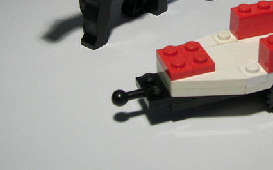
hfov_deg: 26.4
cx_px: 238
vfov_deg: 16.7
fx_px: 565
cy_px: -8
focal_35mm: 76
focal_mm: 5.7
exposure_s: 1/45
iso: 50
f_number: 2.9
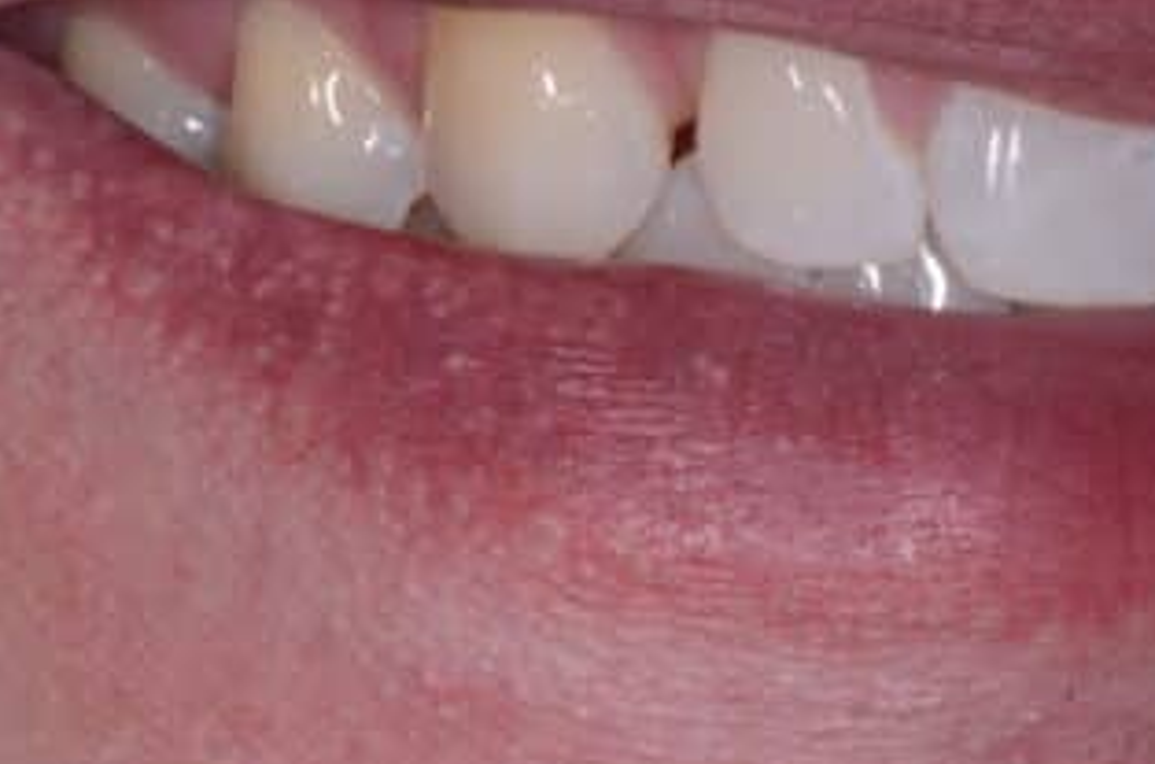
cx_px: 830
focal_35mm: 204
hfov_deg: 10.1
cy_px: 190
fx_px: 6522
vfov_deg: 6.7
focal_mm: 85
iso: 200
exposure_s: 1/250
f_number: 32
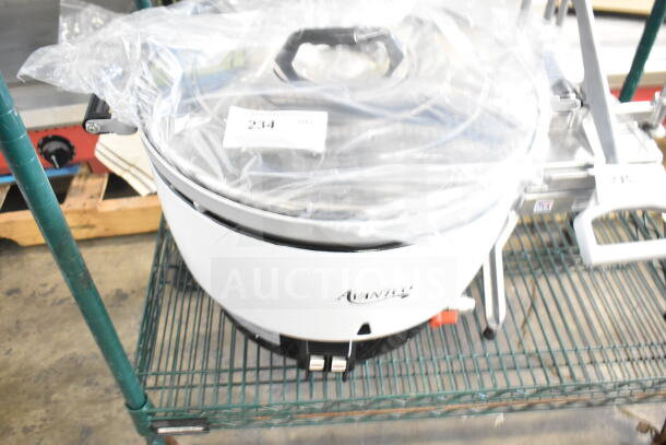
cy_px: 222
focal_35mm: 32
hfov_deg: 59.5
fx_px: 583
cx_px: 333
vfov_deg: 41.7
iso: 3600
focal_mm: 21
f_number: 3.8
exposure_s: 1/30
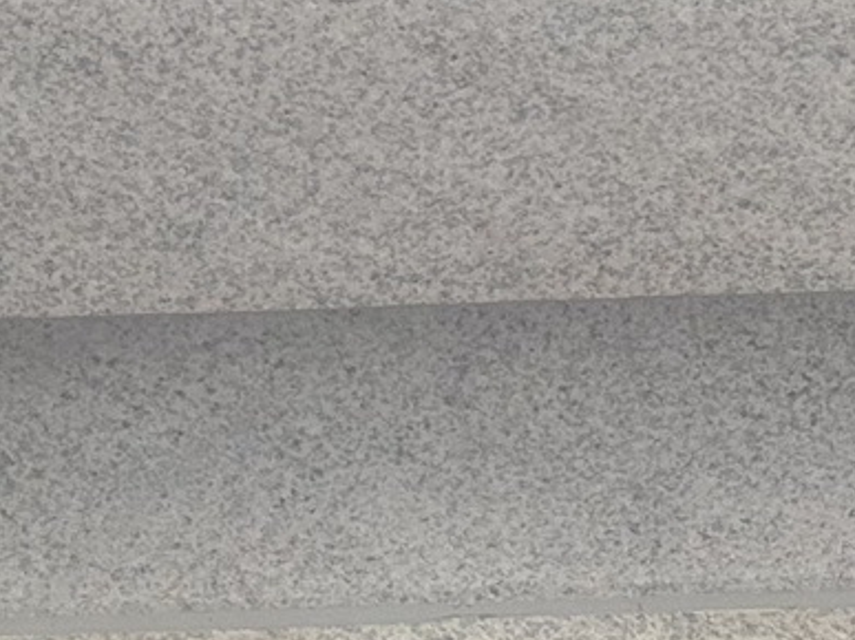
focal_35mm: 124
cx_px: -91
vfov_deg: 10.1
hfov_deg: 15.5
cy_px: -1004
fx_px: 3062
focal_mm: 6.86
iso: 80
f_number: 1.78
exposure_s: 1/2525
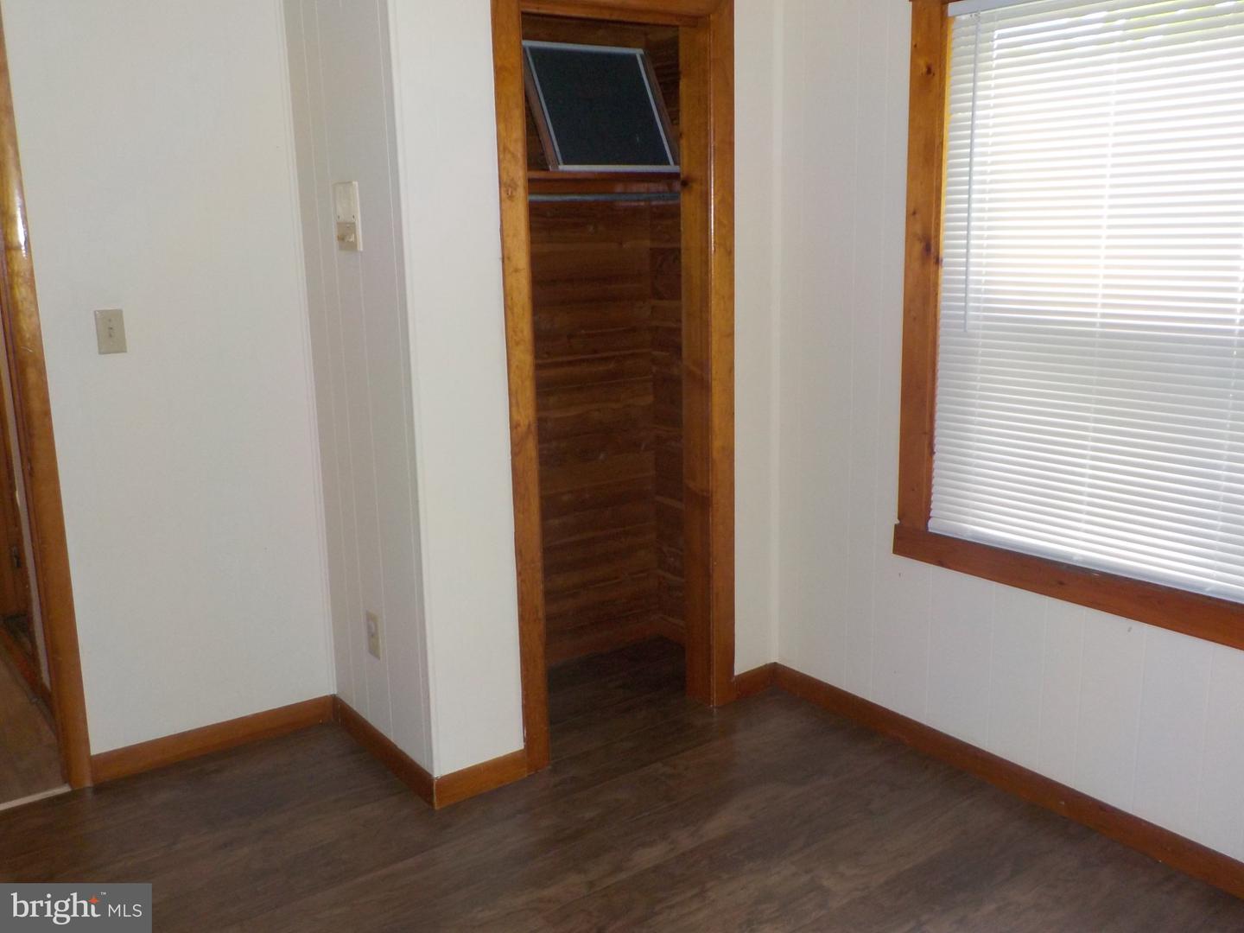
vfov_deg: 46.8
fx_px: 1078
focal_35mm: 30
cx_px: 622
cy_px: 466
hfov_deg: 60.0
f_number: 3.3
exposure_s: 1/30
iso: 200
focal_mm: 4.1
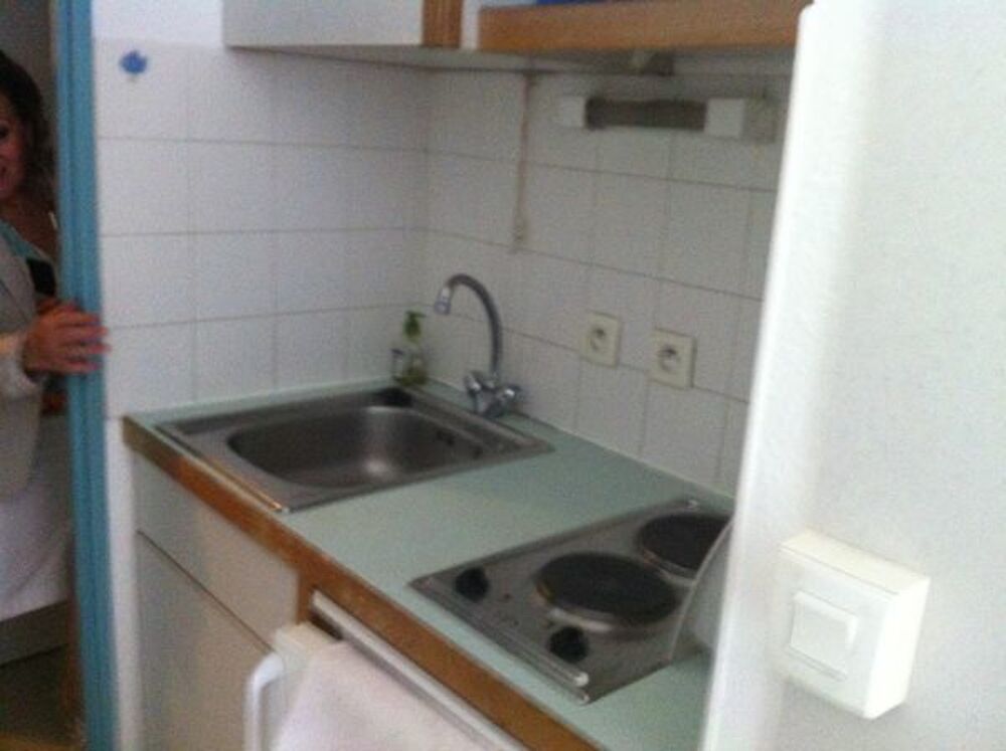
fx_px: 1016
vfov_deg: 40.6
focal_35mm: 35
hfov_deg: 52.7
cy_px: 376
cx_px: 503
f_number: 2.8
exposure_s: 1/15
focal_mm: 3.85
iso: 500
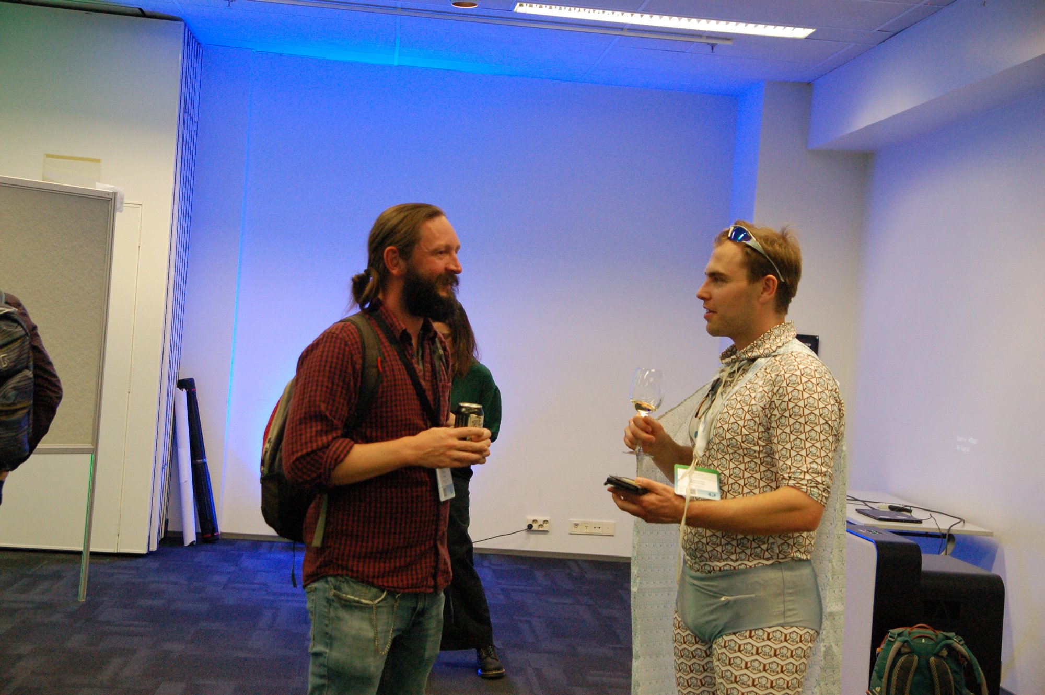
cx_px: 522
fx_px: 1349
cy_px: 348
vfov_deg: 28.9
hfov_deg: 42.4
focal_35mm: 46
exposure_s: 1/125
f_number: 4.5
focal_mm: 31
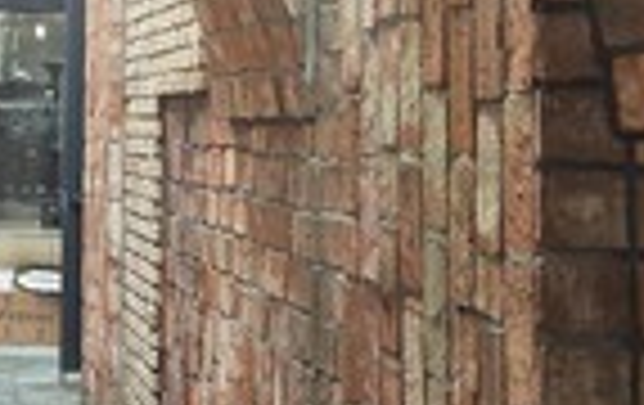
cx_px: -54
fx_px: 1794
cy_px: -40
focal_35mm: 102
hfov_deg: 19.5
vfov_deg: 12.7
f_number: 1.8
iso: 160
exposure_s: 1/120
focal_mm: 5.4
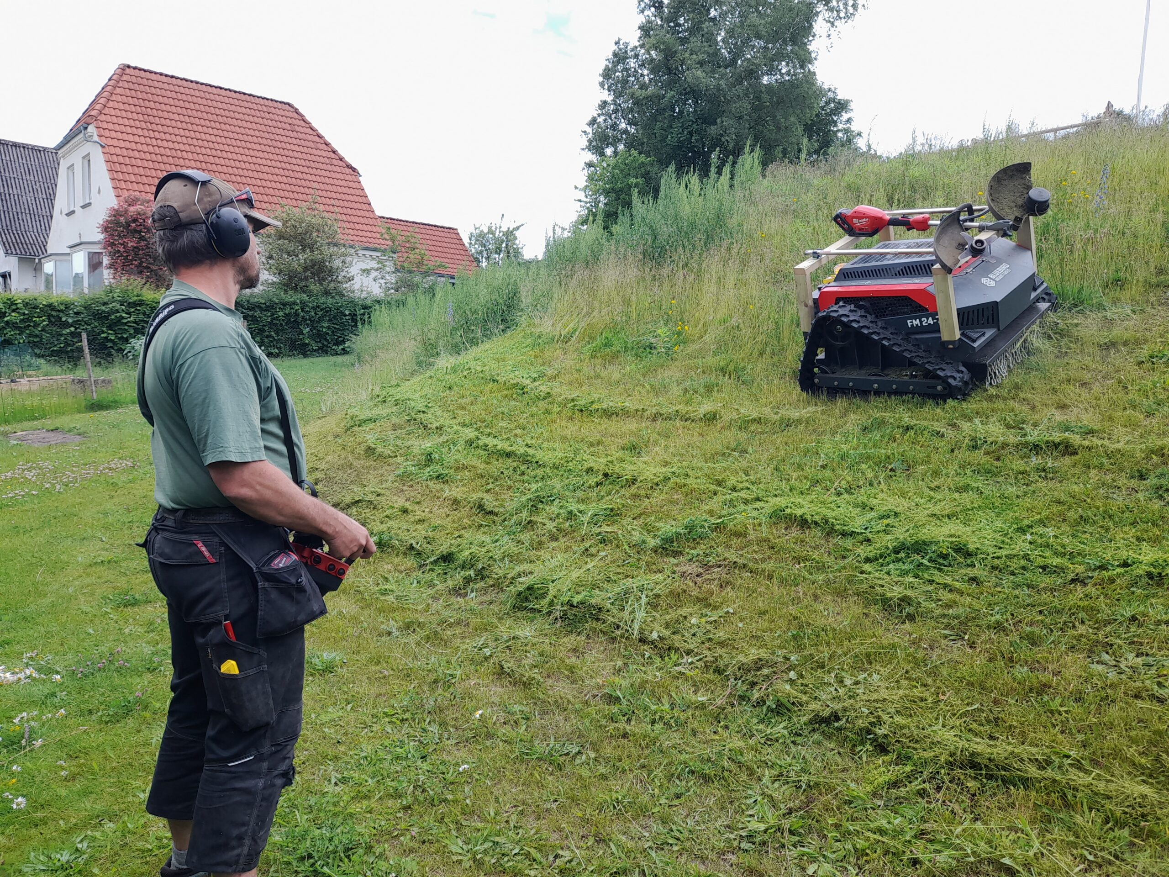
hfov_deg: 69.4
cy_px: 438
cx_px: 584
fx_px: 844
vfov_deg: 54.9
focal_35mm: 25
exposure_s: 1/184
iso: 20
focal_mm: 4.6
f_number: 2
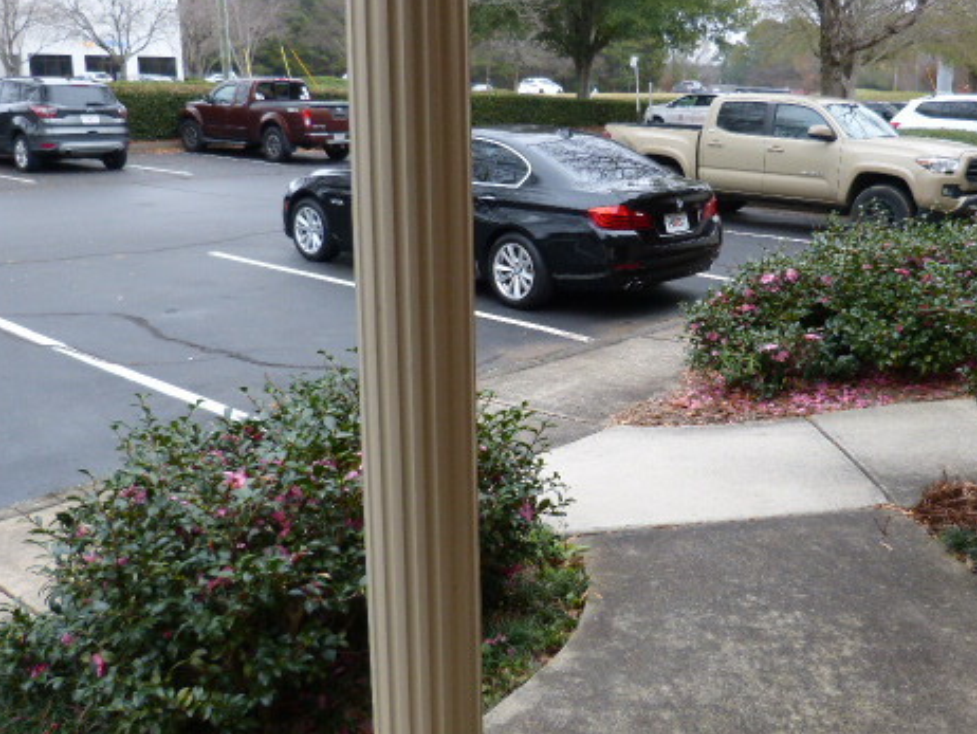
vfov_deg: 39.6
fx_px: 1017
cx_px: 603
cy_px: 328
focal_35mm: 36
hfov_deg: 50.9
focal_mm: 4.5
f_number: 2.8
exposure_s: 1/125
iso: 200
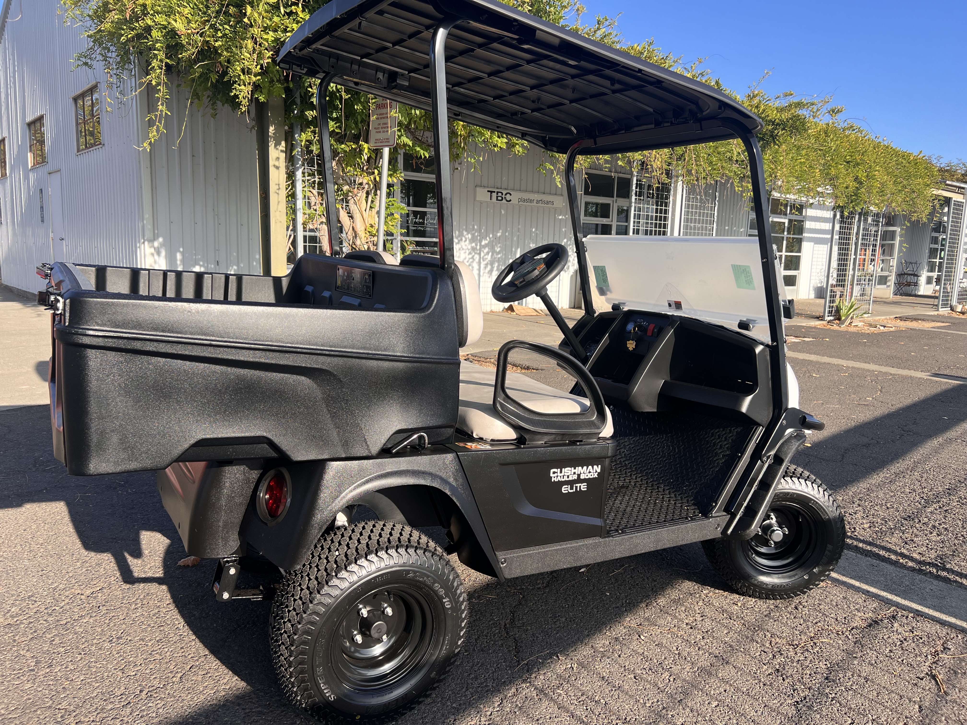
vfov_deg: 53.1
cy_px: 362
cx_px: 484
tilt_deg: -9.3
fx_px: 726
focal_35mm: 26
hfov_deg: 67.3
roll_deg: -1.3
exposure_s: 1/1280
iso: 50
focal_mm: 5.7
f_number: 1.5
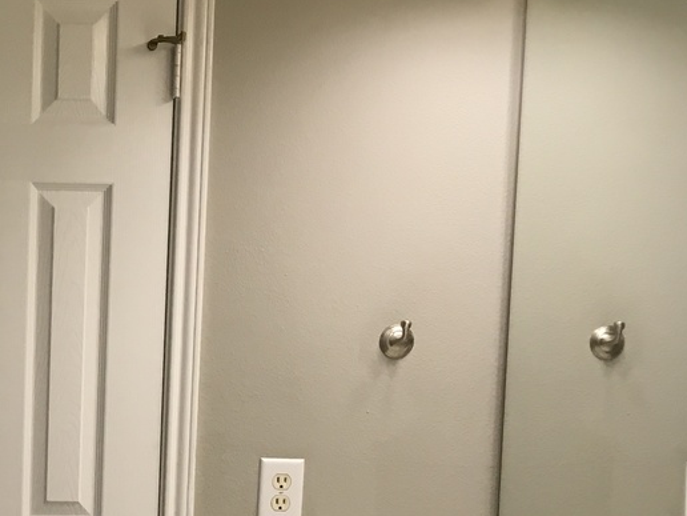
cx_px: -75
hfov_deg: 22.7
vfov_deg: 17.6
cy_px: 567
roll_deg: -0.8
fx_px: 1608
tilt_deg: -6.1
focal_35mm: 81
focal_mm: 4.15
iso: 32
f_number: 2.2
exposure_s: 1/30
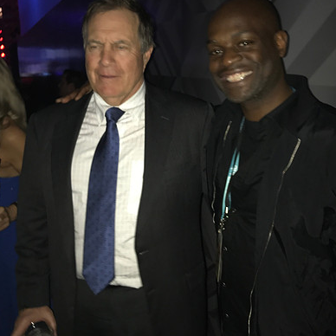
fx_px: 406
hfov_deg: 44.9
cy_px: 152
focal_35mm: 37
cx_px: 185
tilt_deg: -11.3
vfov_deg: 44.9
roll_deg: +1.8
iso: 50
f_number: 1.8
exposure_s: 1/16
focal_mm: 3.99
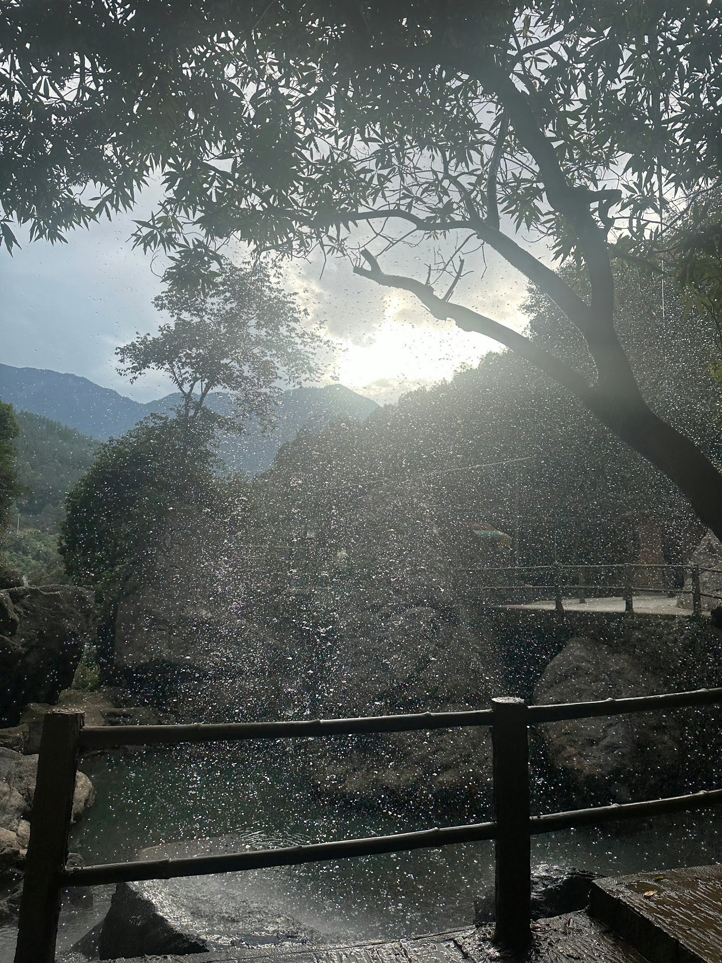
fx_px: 667
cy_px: 482
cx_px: 361
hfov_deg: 56.8
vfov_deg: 71.6
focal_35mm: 24
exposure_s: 1/1664
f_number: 1.78
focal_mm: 6.86
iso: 80
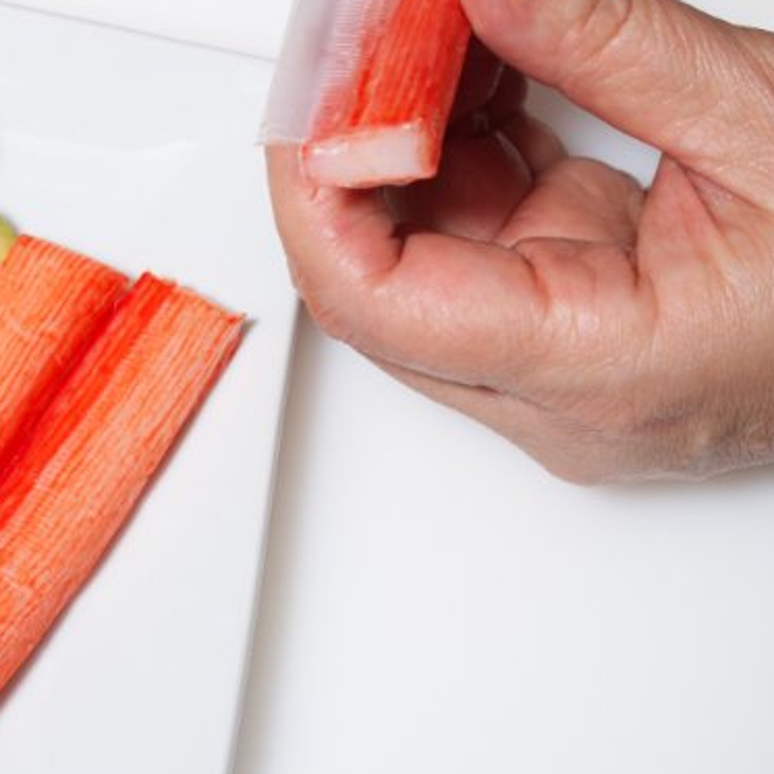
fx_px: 3112
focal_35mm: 123
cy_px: 136
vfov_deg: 14.1
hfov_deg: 13.5
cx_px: -328
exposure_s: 1/160
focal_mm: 45
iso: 100
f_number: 8
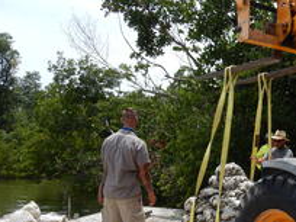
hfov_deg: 38.0
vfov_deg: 30.8
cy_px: 136
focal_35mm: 47
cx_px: 260
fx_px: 402
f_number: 4.1
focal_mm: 4.3
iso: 125
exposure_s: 1/800
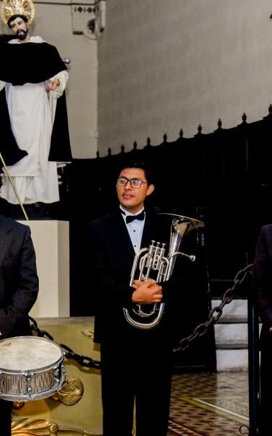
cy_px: 222
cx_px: 35
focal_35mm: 83
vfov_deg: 24.9
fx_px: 985
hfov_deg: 15.6
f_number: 4
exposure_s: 1/160
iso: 12800
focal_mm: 48
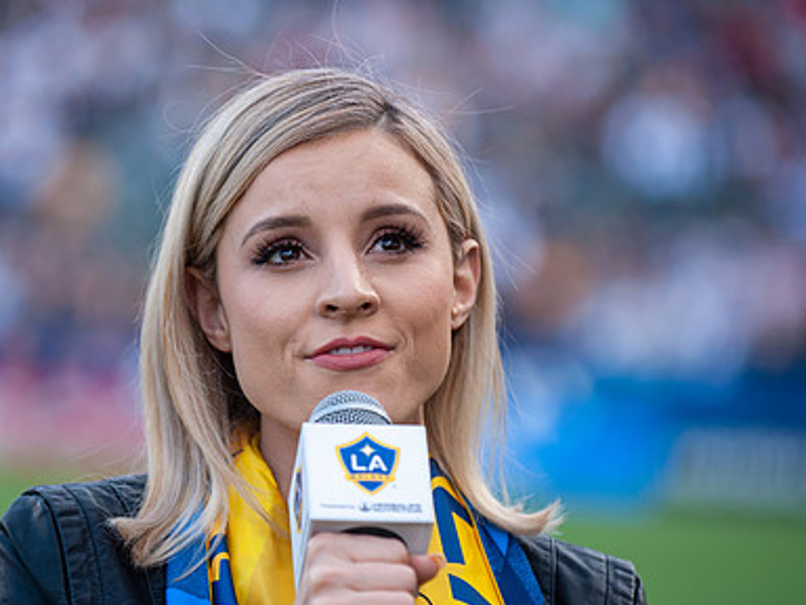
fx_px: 4564
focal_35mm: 196
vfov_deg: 7.6
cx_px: 321
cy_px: 340
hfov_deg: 10.1
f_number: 2.8
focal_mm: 135
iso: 250
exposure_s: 1/400
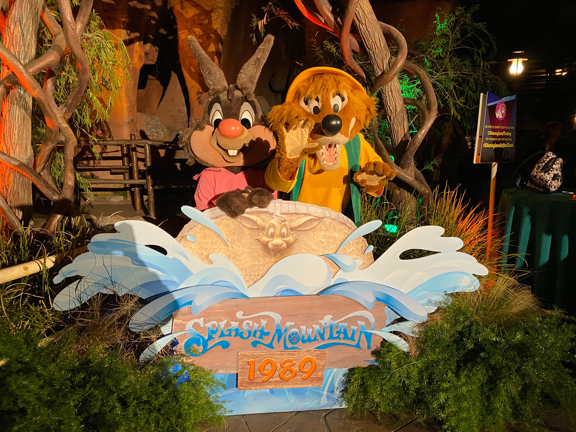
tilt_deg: -10.8
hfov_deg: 67.3
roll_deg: -1.0
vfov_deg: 53.1
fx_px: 433
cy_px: 216
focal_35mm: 26
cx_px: 288
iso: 400
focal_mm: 4.25
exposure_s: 1/60
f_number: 1.8
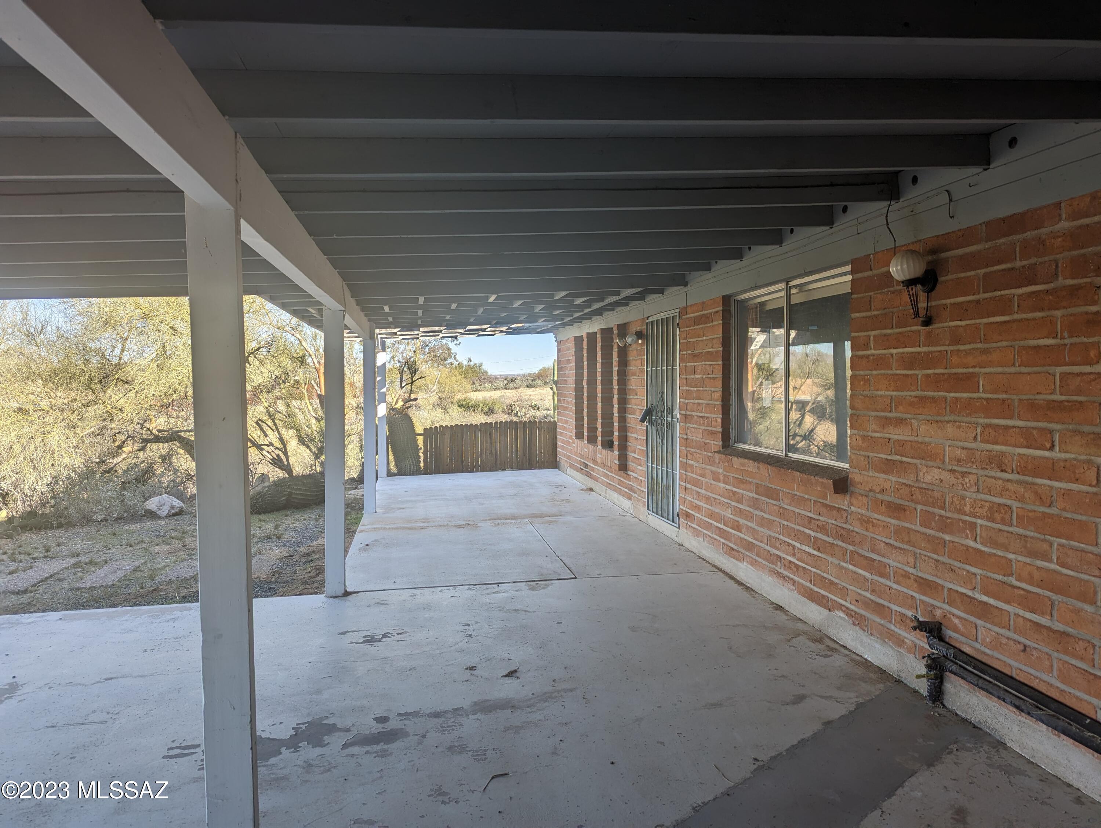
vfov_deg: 56.9
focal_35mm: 24
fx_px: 764
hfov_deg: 71.5
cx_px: 550
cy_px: 414
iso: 41
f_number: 1.85
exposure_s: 1/891
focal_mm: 6.81
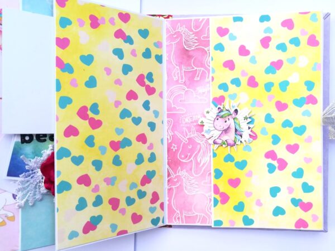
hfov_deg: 67.3
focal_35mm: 26
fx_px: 252
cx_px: 168
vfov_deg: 53.1
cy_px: 126
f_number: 2.2
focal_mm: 3.83
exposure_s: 1/100
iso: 80
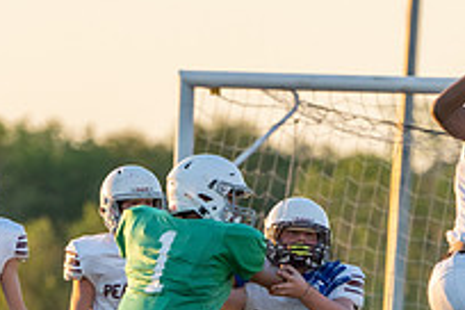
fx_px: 12102
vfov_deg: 1.5
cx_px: 232
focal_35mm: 937
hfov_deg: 2.2
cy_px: 341
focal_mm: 330
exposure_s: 1/1000
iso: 1250
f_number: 5.6
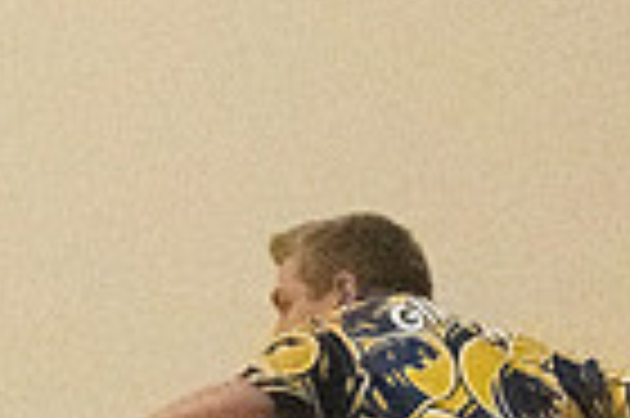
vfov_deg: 2.0
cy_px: 751
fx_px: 11921
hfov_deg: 3.0
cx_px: 396
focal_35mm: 682
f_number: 4.5
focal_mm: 110
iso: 10000
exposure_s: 1/1250
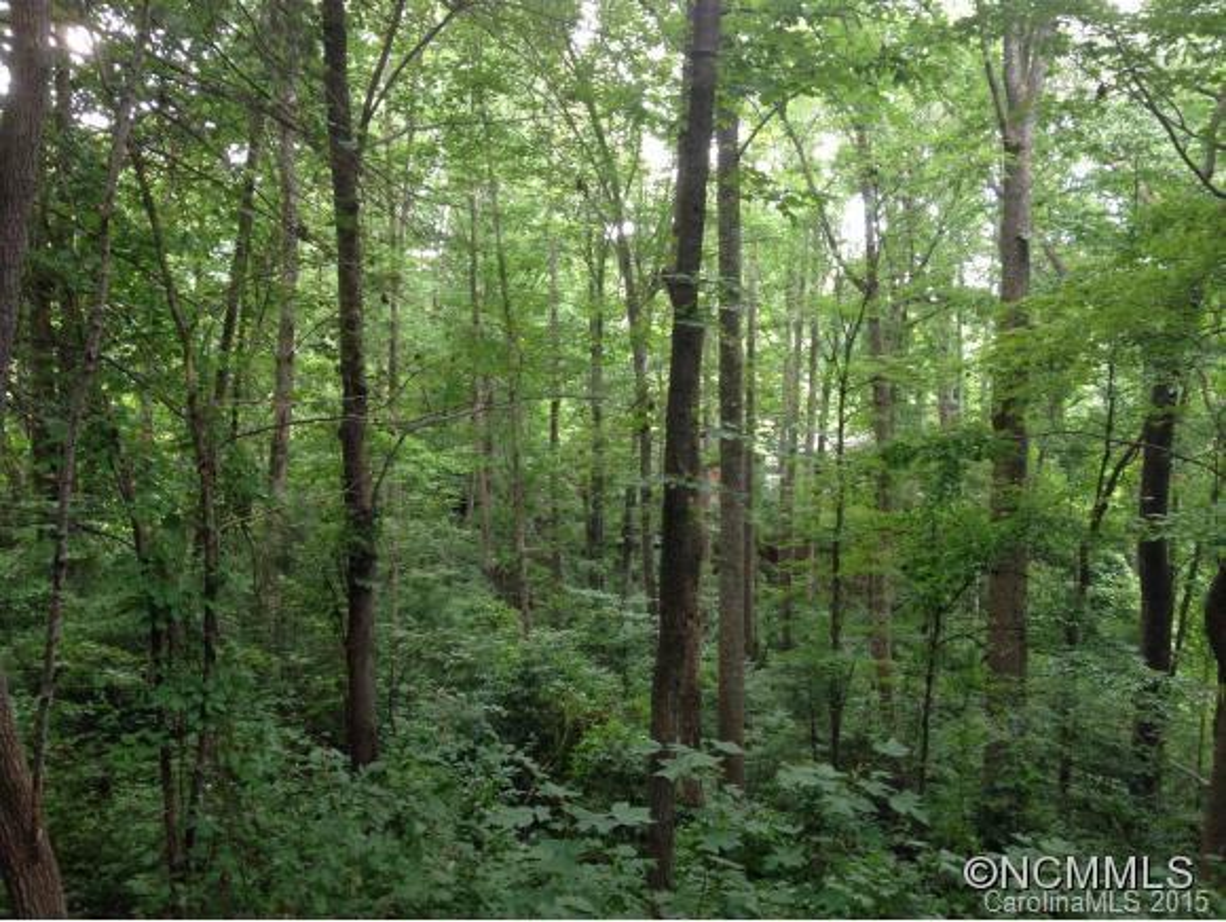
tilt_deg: -5.1
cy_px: 461
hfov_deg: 55.3
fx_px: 1170
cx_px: 613
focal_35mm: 33
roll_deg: -0.7
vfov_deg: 43.0
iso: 125
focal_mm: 4.12
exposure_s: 1/20
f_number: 2.4
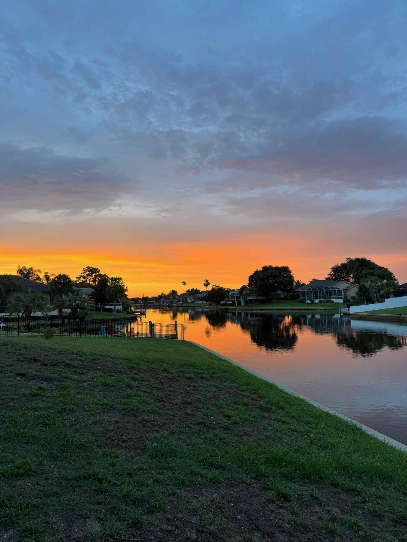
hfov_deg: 56.8
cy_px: 271
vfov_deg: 71.6
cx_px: 204
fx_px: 376
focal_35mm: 24
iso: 125
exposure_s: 1/121
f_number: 1.78
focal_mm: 6.76
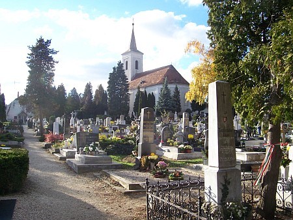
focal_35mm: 34
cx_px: 146
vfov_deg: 41.8
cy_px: 110
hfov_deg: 54.0
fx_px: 288
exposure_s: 1/180
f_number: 5.6
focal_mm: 5.6
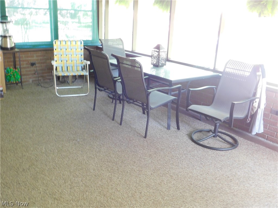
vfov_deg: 39.7
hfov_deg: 51.4
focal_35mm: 36
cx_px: 139
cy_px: 104
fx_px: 289
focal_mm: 6.3
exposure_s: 1/8
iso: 400
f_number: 3.5
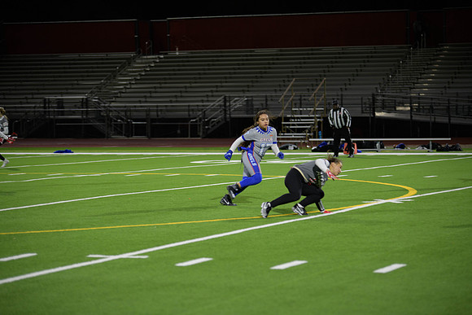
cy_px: 158
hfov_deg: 16.8
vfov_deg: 11.2
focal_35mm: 122
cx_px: 236
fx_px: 1600
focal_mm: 122
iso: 800
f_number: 2.8
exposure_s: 1/200
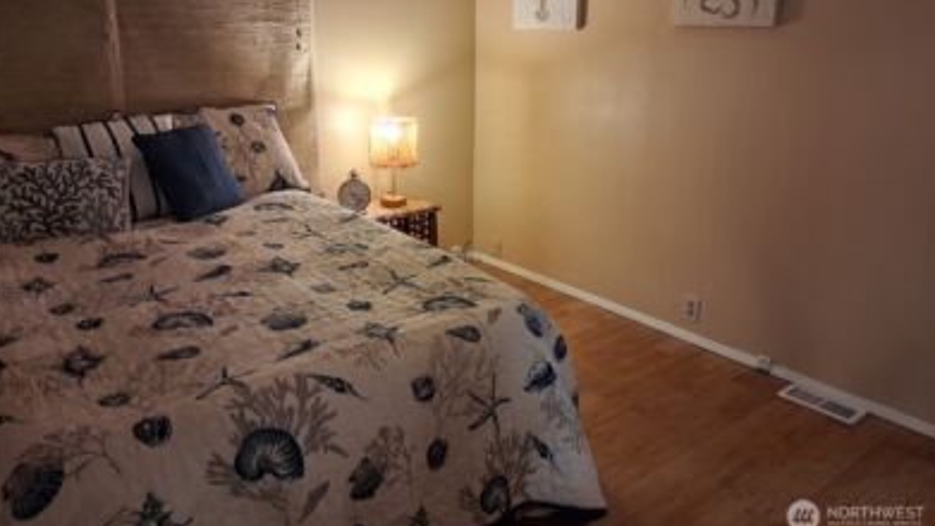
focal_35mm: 29
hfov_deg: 66.1
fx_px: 719
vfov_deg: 39.8
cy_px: 182
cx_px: 464
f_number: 1.8
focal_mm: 3.98
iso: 400
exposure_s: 1/50
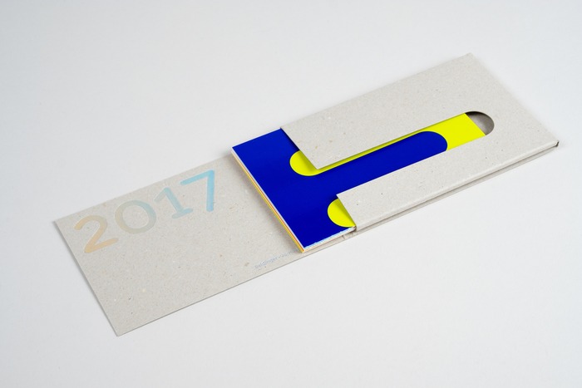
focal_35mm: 75
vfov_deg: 18.2
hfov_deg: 27.0
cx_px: 291
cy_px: 194
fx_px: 1213
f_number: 10
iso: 100
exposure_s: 1/80
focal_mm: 50
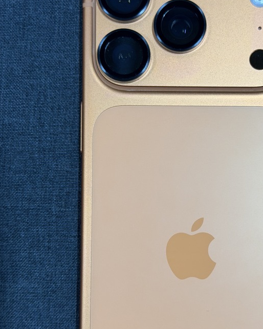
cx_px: 180
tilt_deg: -84.3
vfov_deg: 27.1
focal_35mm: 70
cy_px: 189
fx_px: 681
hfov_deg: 21.7
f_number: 1.78
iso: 100
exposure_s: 1/101
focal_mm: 6.76
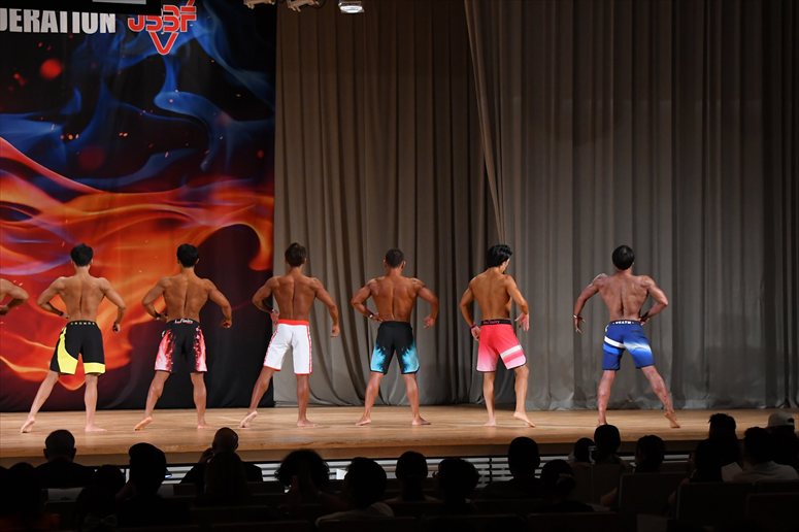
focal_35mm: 97
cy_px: 266
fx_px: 2152
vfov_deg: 14.1
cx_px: 400
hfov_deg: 21.0
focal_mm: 65
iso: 3200
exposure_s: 1/400
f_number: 5.6
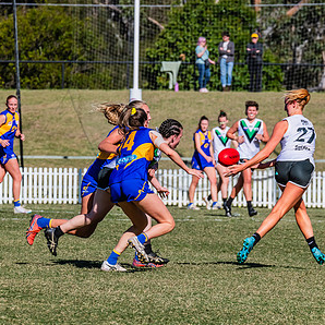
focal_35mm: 524
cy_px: 205
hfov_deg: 3.3
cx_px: 229
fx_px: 5566
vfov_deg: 3.3
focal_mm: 310
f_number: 13
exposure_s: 1/1250
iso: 640
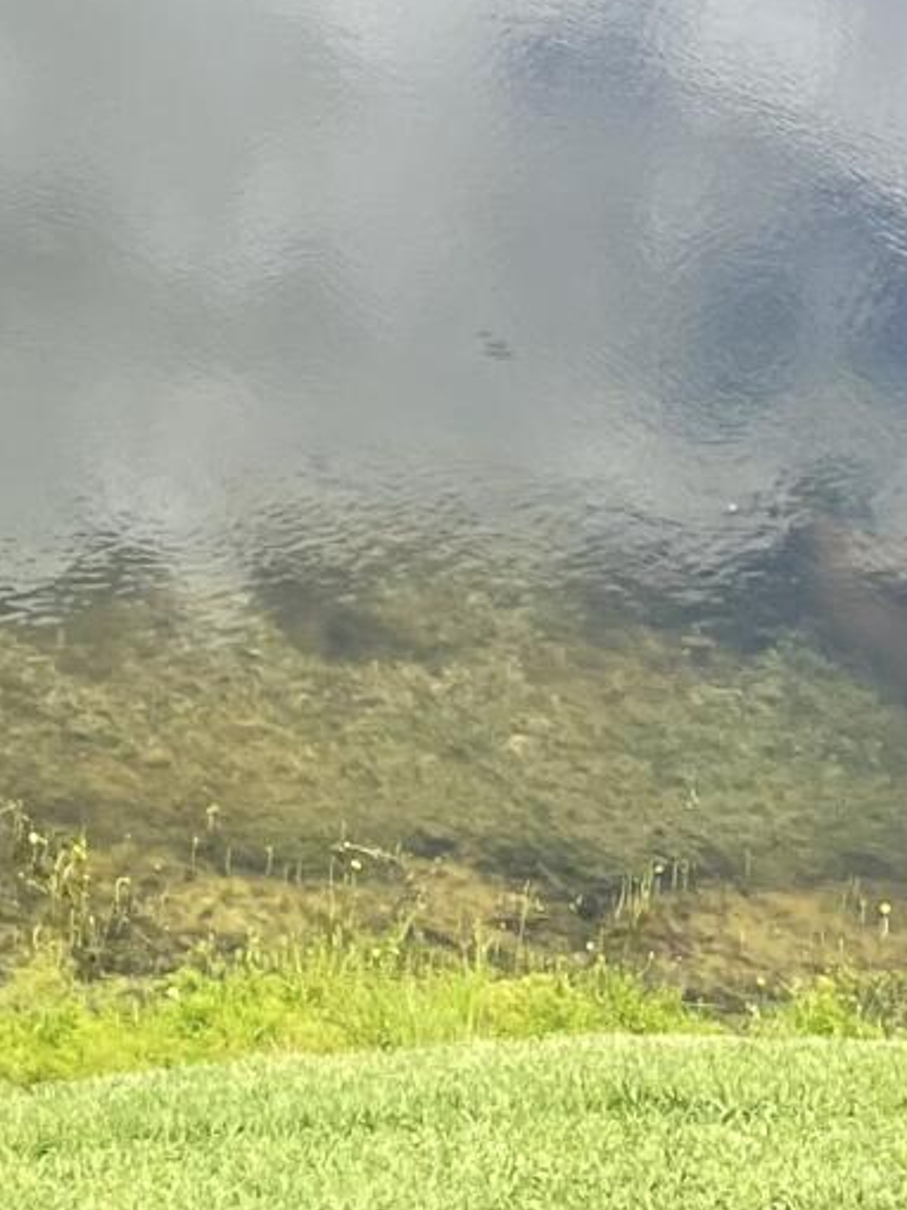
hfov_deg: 13.5
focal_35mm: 102
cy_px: -928
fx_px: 3566
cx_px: -539
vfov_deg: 16.4
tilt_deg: -4.0
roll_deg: -1.8
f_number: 1.6
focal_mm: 5.1
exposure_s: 1/4149
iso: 50
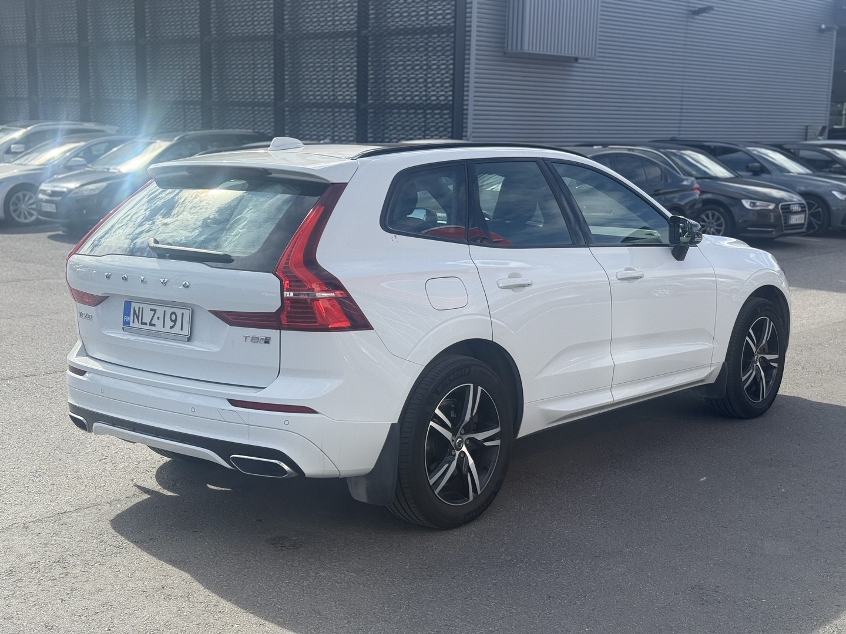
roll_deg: -2.0
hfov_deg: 39.7
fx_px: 1173
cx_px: 423
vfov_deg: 30.3
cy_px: 317
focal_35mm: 48
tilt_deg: -9.6
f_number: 1.78
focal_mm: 6.76
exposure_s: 1/3378
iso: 64
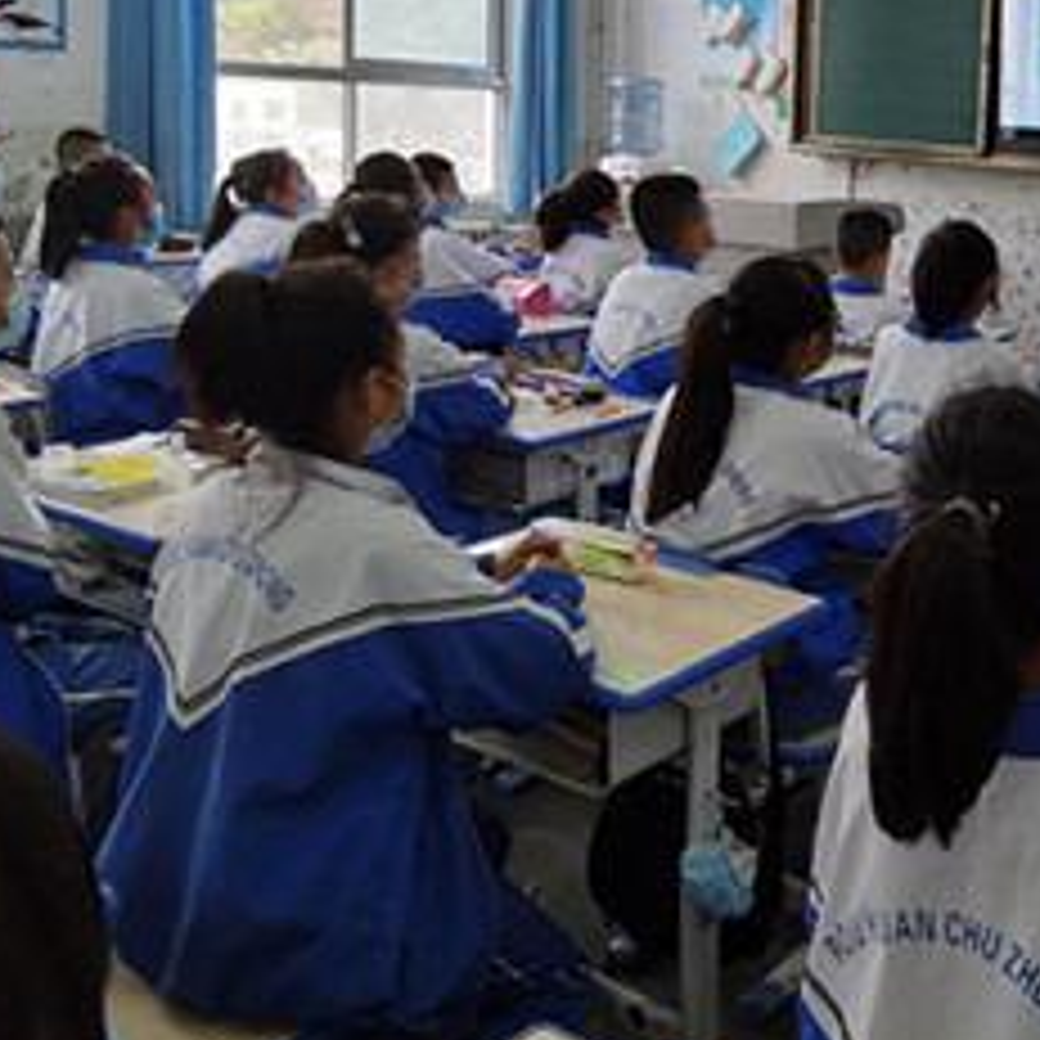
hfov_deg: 38.8
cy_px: 279
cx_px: 999
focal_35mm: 39
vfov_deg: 41.7
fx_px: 1326
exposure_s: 1/50
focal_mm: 2.26
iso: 160
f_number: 2.2
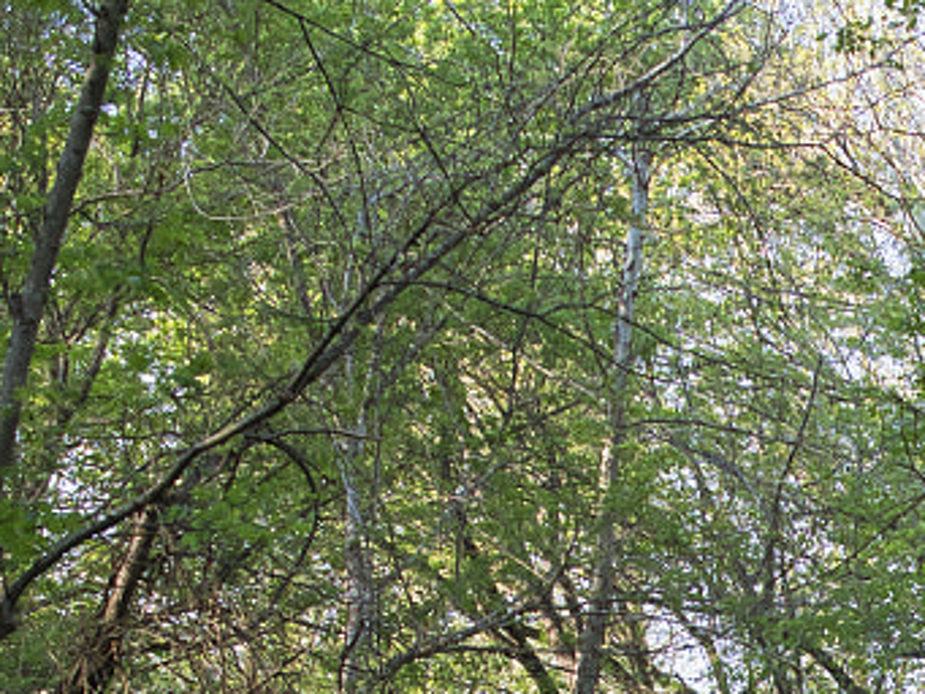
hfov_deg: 12.0
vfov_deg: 9.0
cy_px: 1197
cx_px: 1305
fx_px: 4224
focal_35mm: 158
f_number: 8
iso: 1000
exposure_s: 1/125
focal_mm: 35
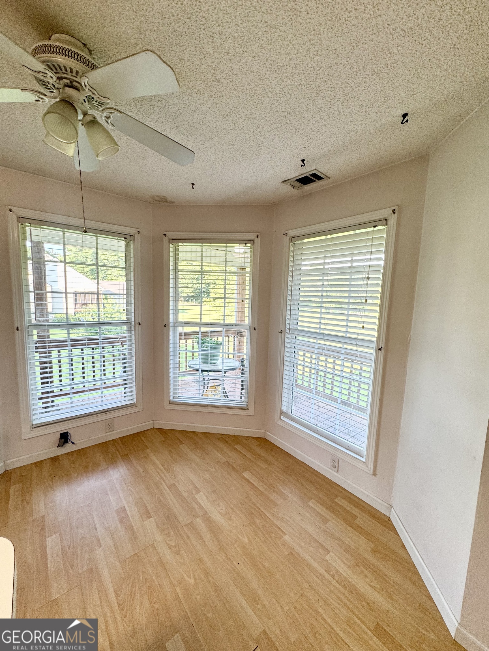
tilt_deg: -5.1
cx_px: 244
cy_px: 326
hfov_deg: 85.7
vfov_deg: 102.1
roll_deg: -2.4
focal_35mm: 14
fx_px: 264
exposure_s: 1/120
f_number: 2.2
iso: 100
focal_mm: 2.22
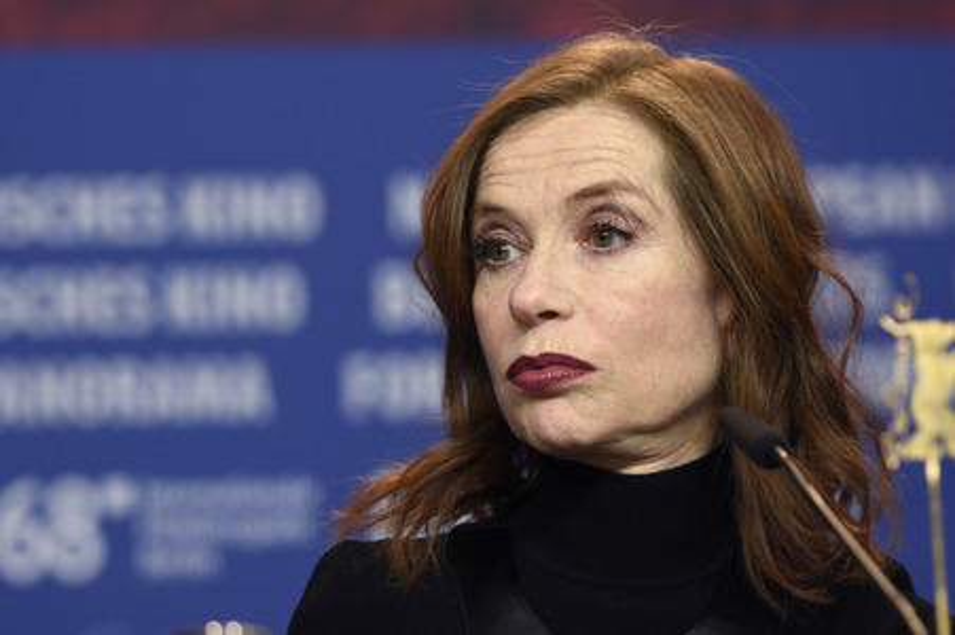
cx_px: 478
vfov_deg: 5.5
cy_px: 318
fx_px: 6561
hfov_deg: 8.3
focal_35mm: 248
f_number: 3.2
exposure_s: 1/400
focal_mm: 165
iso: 640
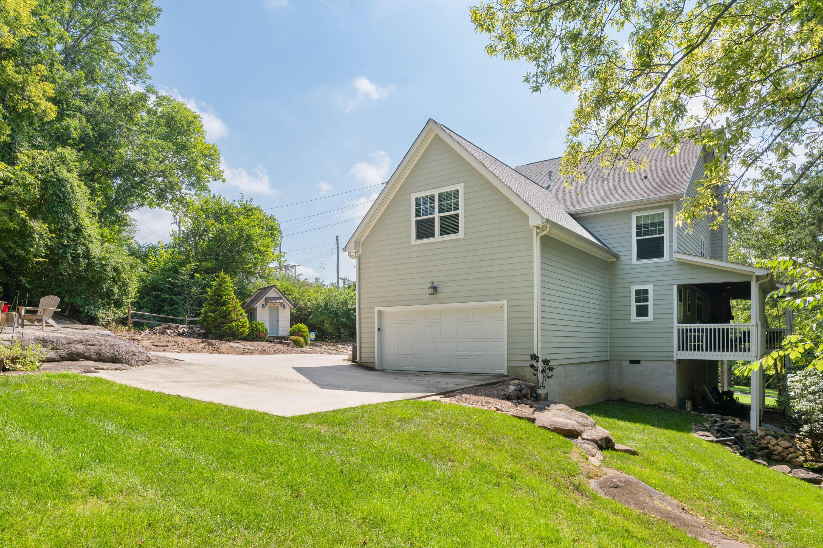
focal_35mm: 21
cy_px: 274
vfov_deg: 59.5
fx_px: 480
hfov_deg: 81.2
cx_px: 412
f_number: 7.1
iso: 320
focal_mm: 21
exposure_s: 1/500
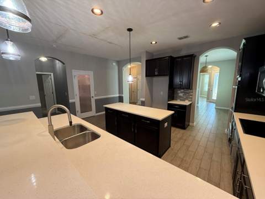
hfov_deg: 102.1
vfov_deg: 85.7
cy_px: 100
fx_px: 107
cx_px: 132
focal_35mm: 14
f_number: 2.2
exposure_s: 1/60
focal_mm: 2.22
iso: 320
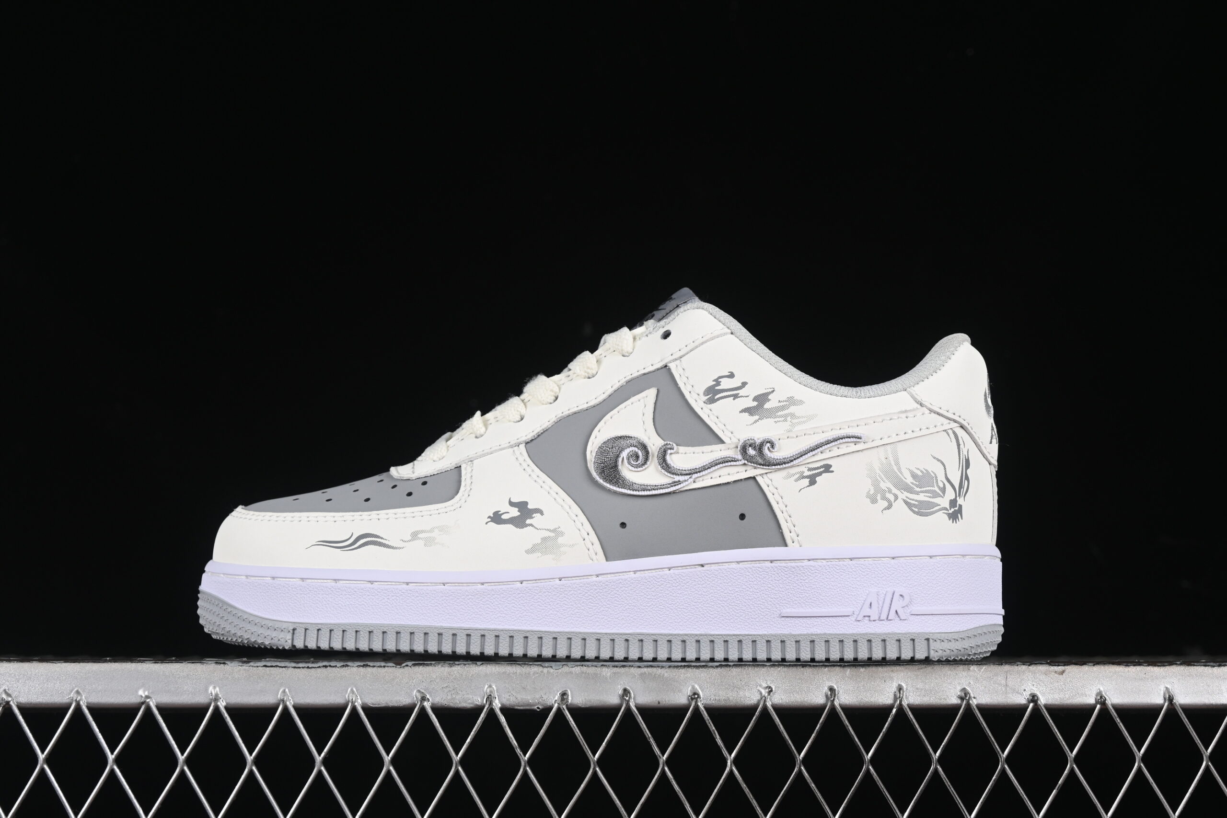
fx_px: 2556
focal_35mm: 75
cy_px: 409
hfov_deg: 27.0
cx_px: 614
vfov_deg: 18.2
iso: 160
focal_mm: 50
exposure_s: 1/80
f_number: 8
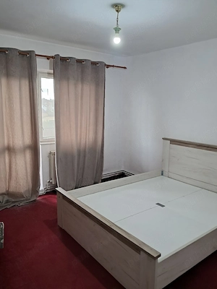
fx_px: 226
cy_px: 144
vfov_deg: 65.3
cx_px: 108
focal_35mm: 27
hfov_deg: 51.4
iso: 160
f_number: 1.8
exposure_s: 1/33
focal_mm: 4
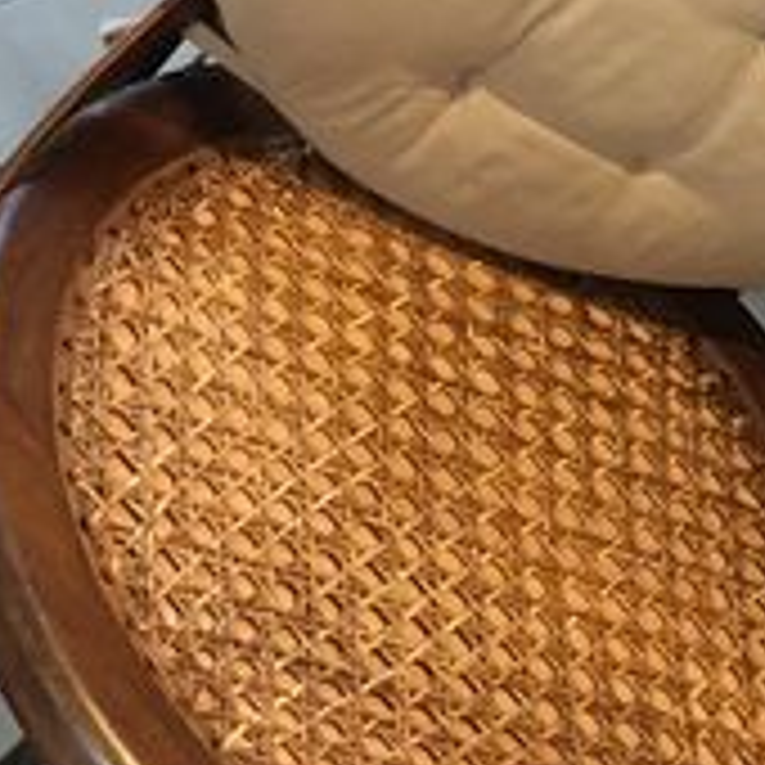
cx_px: 180
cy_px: 76
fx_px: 3775
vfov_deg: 11.5
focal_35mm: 151
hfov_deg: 11.5
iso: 100
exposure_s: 1/33
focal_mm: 4.15
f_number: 2.2
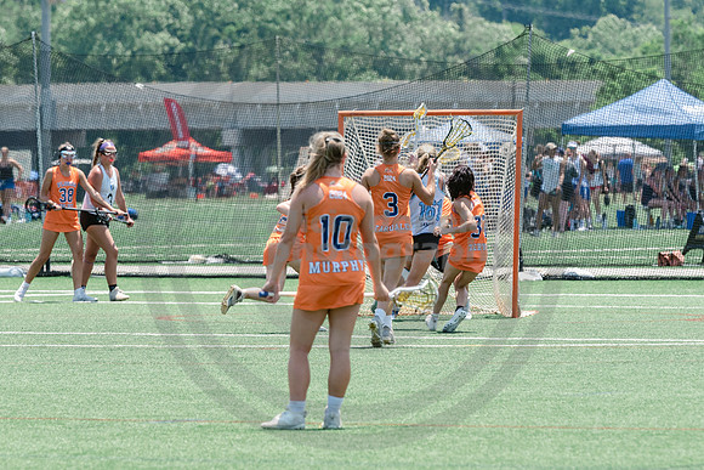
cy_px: 253
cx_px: 391
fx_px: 7240
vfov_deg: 3.7
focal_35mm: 370
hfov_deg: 5.6
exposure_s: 1/1600
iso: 400
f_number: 5
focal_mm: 200
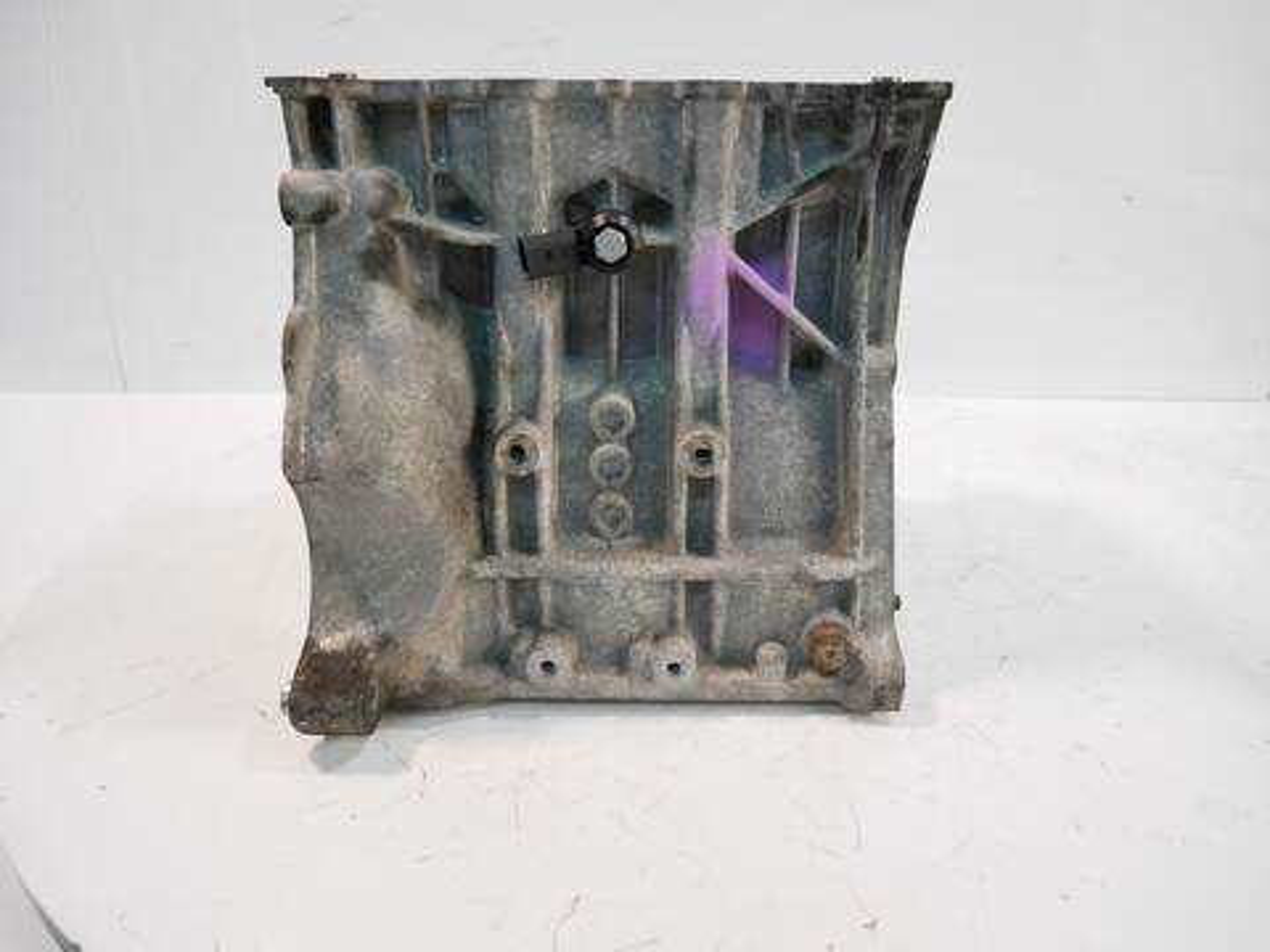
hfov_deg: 71.6
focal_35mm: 24
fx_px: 881
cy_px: 476
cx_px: 635
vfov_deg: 56.8
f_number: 3.5
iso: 500
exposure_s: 1/60
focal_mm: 12
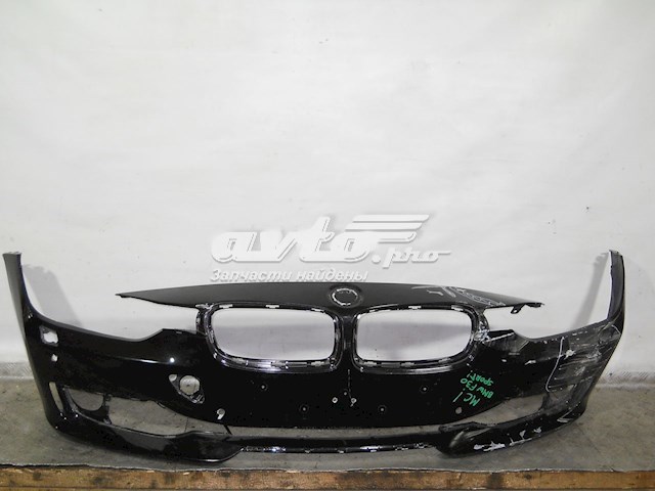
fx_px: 776
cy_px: 246
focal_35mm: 41
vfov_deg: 35.1
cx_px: 328
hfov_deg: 45.8
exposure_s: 1/30
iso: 125
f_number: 3.1
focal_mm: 6.72
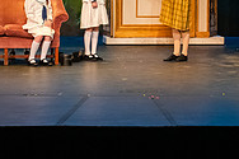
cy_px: -52
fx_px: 1187
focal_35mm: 179
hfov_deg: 11.5
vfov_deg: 7.6
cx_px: 140
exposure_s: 1/200
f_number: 3.2
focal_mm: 58
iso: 3200
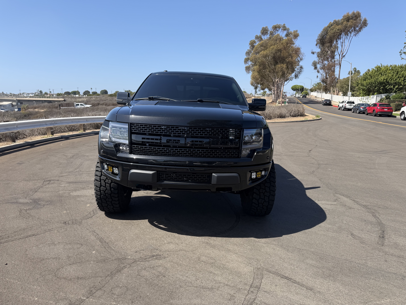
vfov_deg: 56.8
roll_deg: -0.5
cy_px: 152
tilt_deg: -8.9
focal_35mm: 24
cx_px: 203
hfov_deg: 71.6
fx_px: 281
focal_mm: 6.76
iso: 80
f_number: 1.78
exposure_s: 1/3145
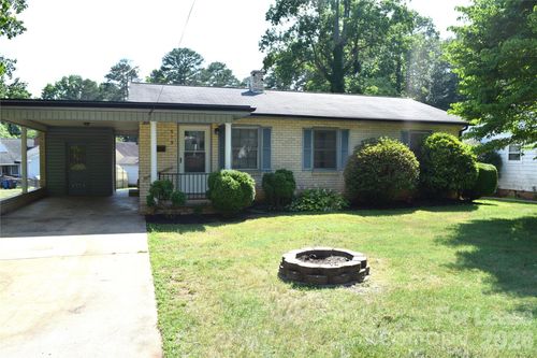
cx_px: 268
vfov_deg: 47.9
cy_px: 179
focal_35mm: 27
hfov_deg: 67.4
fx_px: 403
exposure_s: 1/400
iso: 200
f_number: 7.1
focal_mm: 18
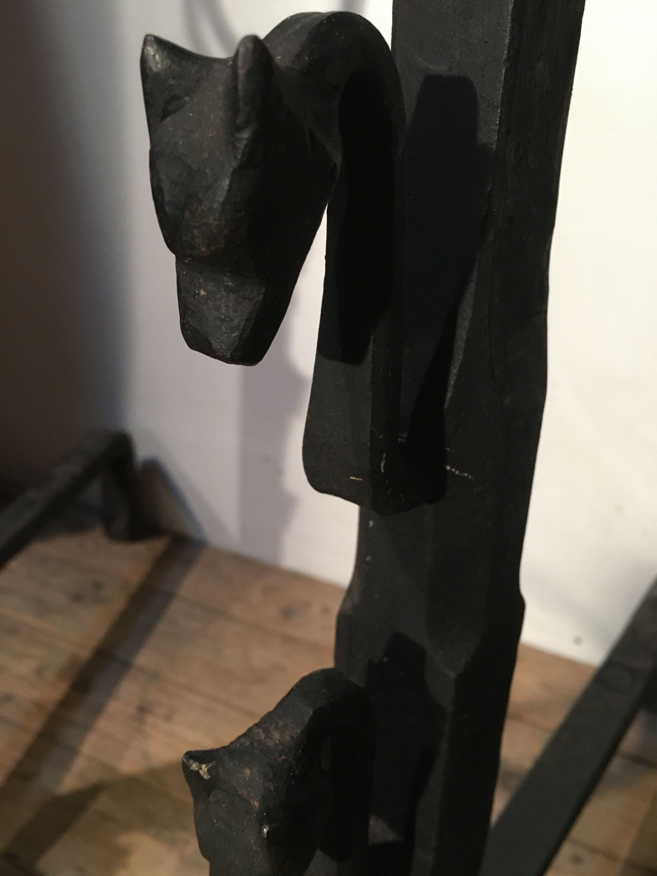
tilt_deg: -28.2
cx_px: 328
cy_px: 438
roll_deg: -0.2
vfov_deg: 61.7
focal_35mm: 29
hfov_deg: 48.2
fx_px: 734
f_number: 2.2
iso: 250
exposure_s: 1/33
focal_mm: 4.15
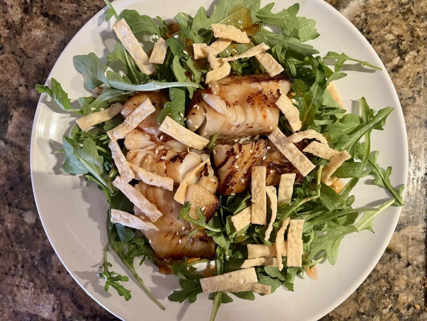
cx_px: 214
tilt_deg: -86.5
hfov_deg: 67.3
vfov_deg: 53.1
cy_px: 160
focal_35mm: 26
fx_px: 321
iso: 160
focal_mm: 5.7
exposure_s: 1/60
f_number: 1.5
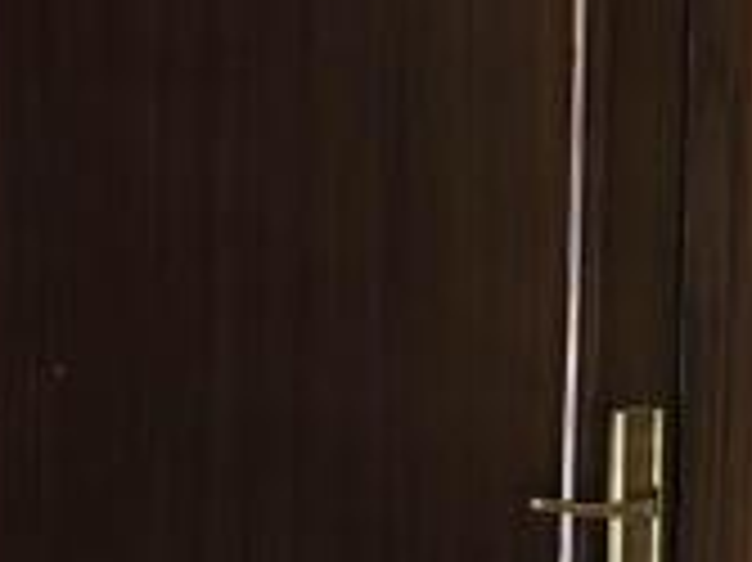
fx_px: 2410
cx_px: 365
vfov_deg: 13.3
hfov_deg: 17.7
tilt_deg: -3.3
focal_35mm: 111
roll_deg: -1.1
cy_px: 211
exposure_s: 1/10
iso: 80
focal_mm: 4.15
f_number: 2.2
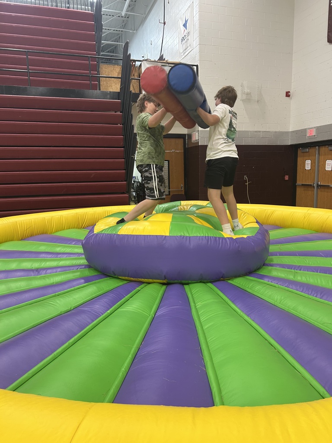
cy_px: 222
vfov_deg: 67.3
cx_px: 166
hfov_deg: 53.1
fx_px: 332
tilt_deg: -9.0
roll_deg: +0.0
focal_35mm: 26
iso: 100
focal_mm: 5.7
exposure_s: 1/120
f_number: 1.5
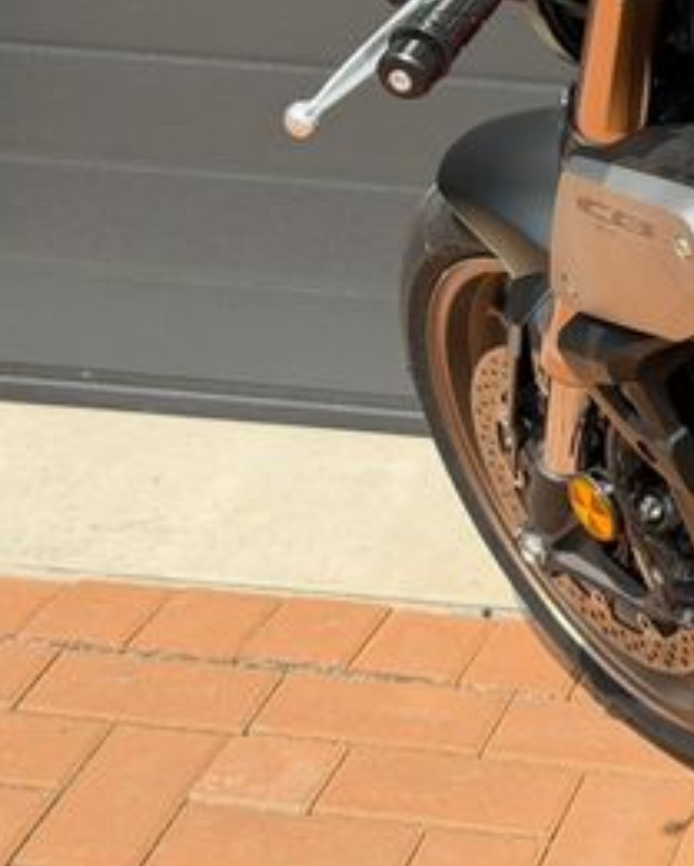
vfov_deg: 16.5
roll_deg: -1.4
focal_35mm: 115
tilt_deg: -20.4
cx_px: 930
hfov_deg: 12.9
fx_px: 2951
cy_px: 100
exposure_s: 1/2273
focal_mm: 6.76
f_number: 1.78
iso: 80
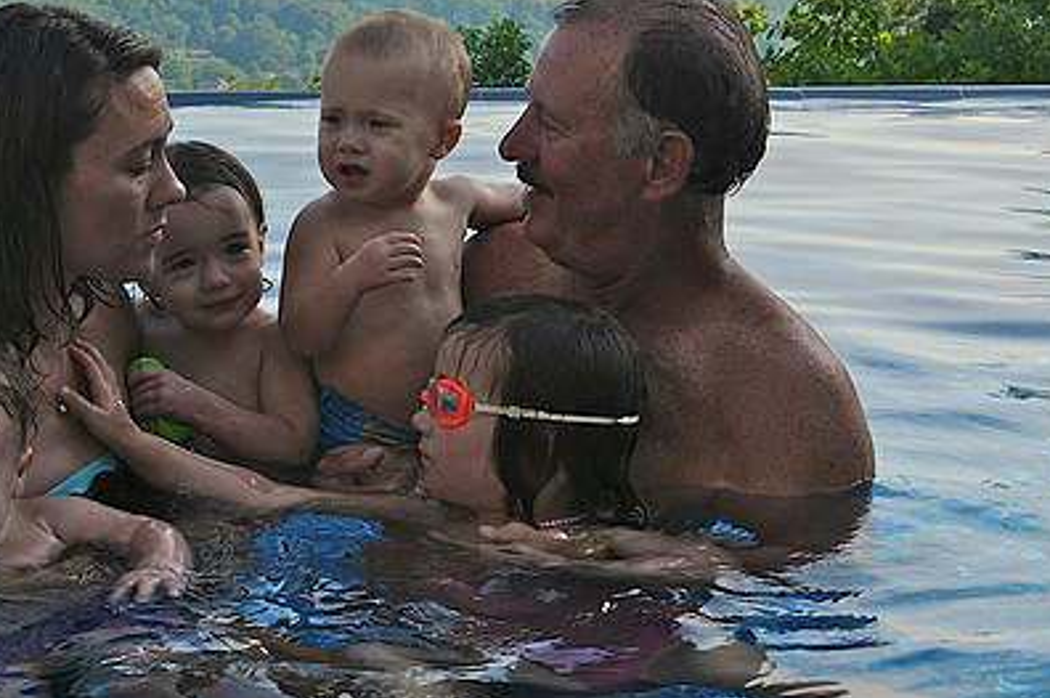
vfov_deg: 13.5
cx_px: 326
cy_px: 330
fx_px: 2942
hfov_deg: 20.1
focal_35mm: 101
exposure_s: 1/80
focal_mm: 46
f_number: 14
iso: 200
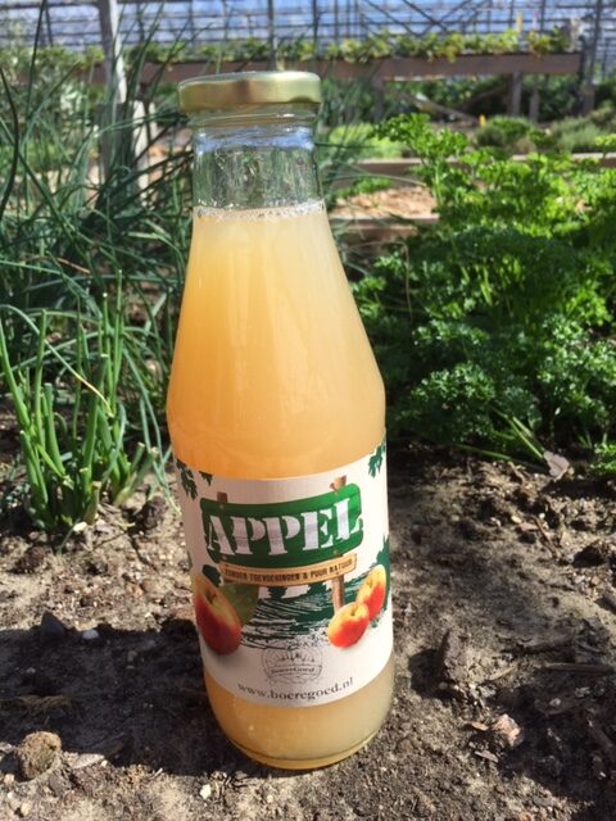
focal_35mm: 29
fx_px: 688
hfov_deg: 48.2
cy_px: 410
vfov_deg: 61.7
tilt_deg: -21.9
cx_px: 308
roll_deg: +1.7
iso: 32
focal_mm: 4.15
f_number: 2.2
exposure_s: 1/1130
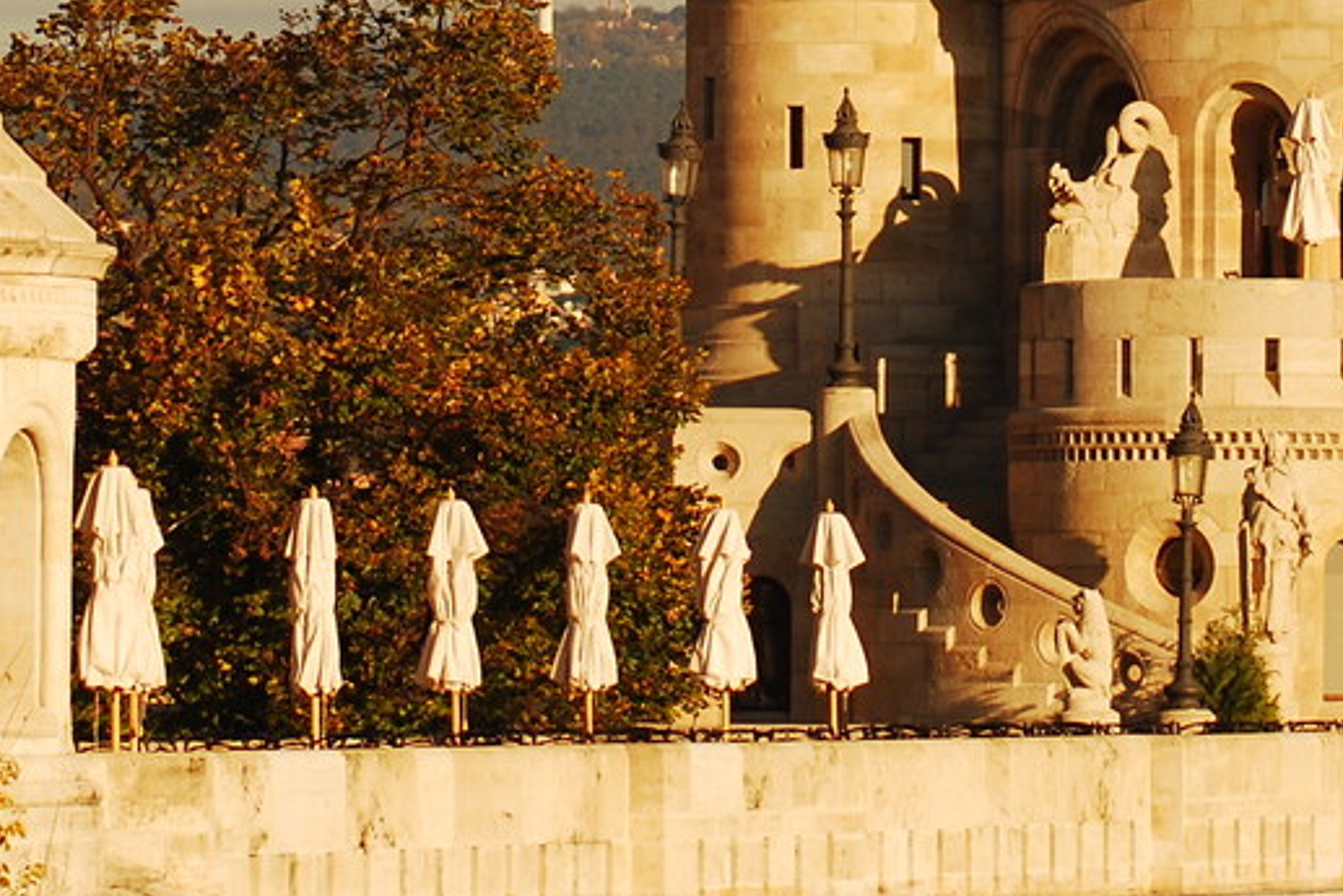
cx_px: 930
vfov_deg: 4.2
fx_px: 12127
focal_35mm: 325
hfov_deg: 6.3
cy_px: -321
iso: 200
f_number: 7.1
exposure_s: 1/800
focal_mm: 70
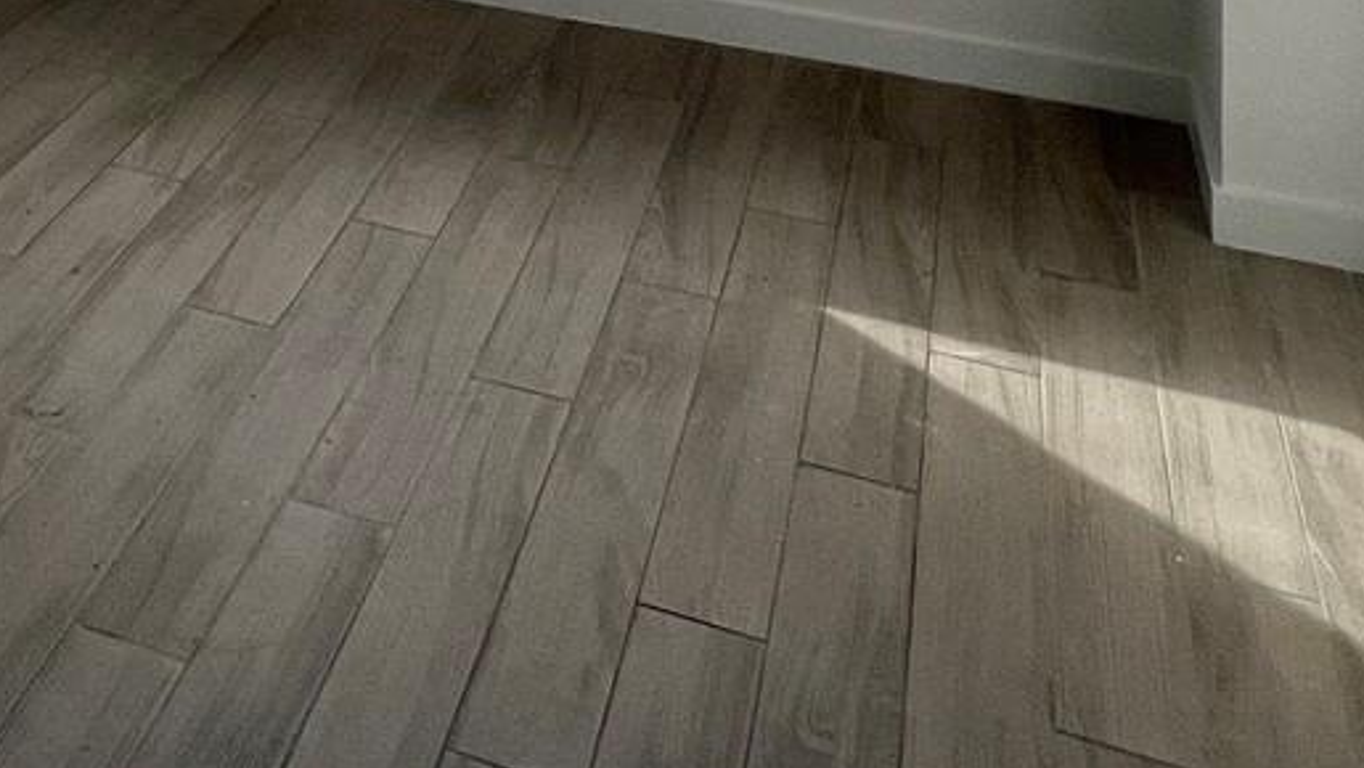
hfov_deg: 44.7
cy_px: -792
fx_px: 1592
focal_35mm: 44
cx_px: 323
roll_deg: -0.1
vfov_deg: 18.0
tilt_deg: +1.4
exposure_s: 1/372
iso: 32
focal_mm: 1.57
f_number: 1.8
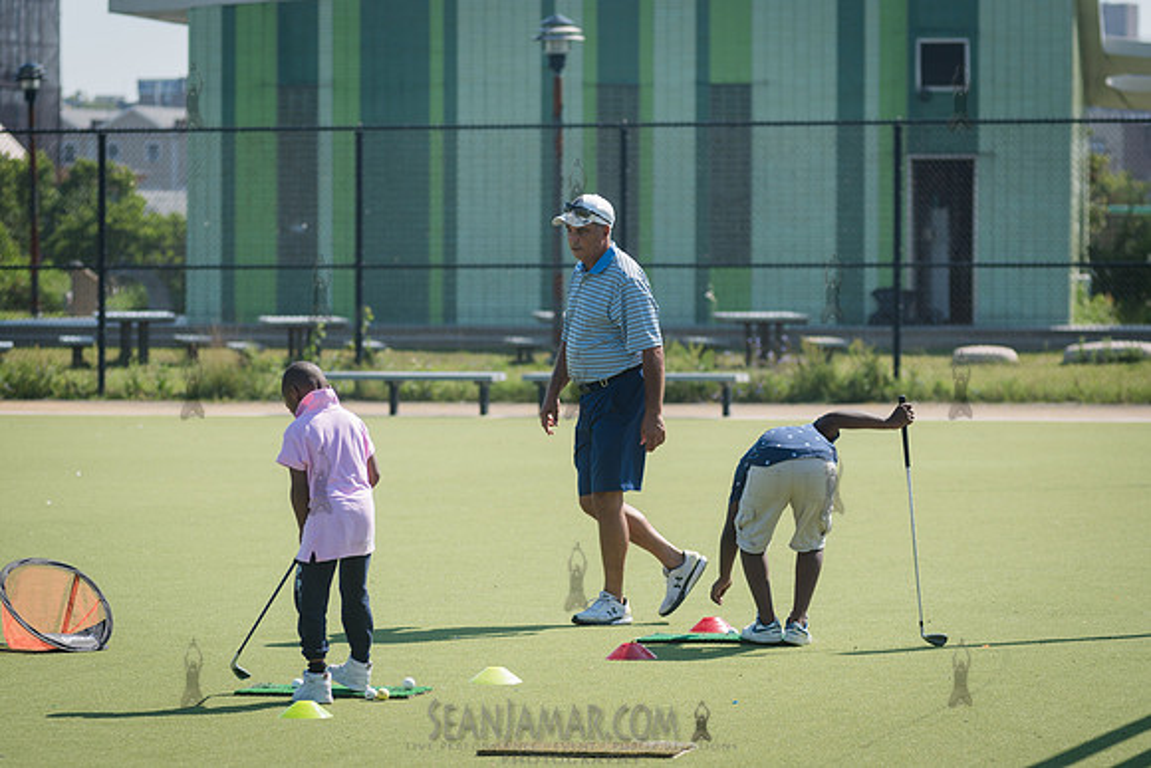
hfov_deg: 12.2
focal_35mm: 169
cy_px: 332
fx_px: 5396
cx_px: 586
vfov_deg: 8.1
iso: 100
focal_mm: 135
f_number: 4
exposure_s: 1/640
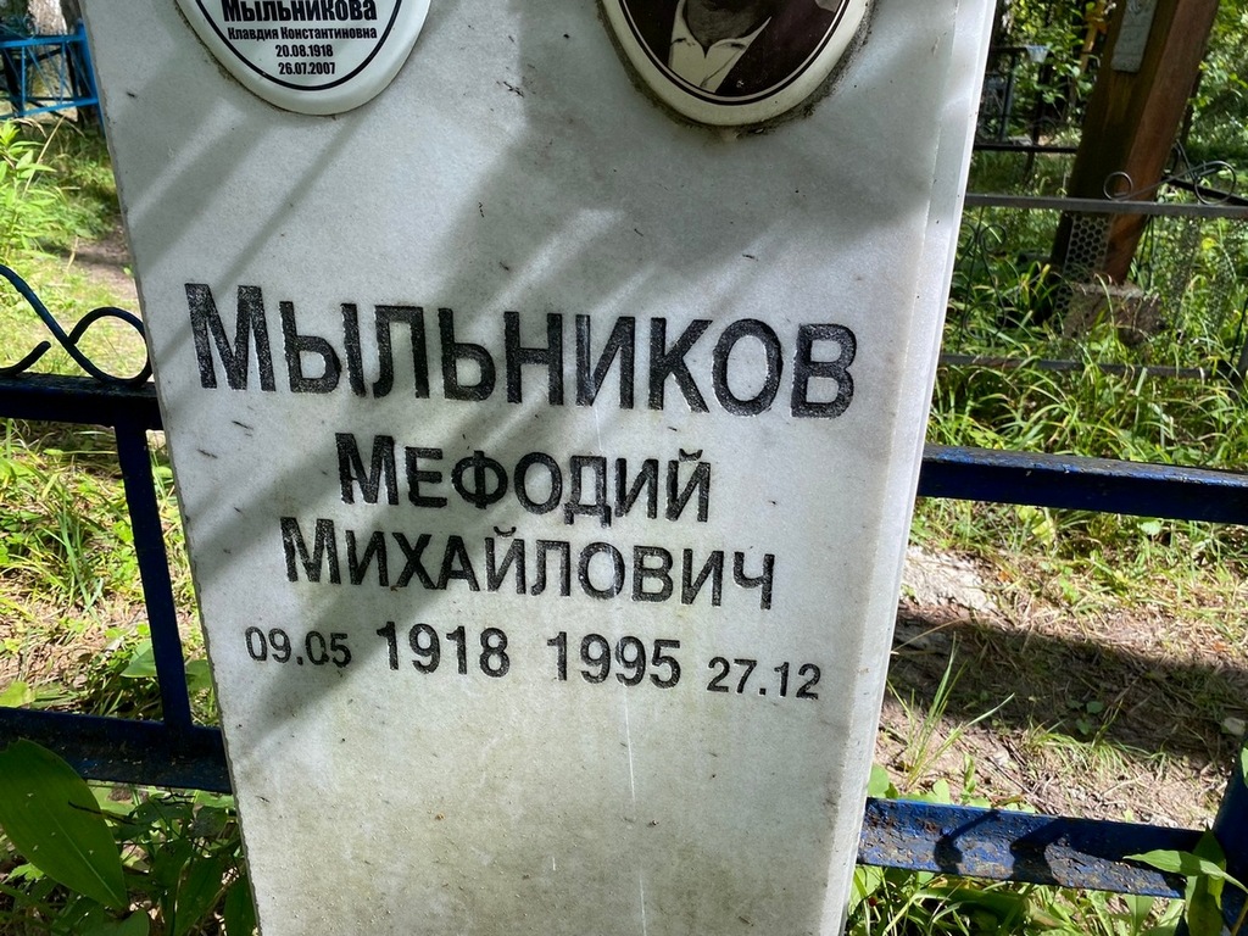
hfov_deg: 67.3
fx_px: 937
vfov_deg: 53.1
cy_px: 468
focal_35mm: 26
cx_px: 624
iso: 32
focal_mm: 4.25
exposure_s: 1/546
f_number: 1.8
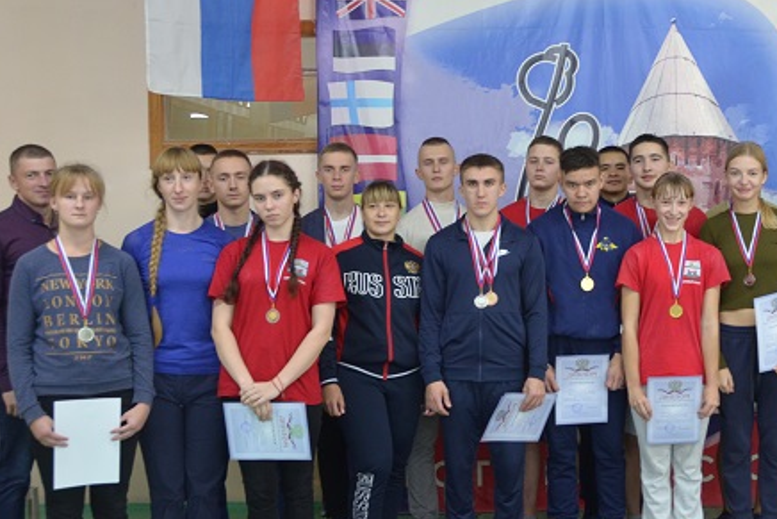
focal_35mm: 48
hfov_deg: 40.4
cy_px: 265
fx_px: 1036
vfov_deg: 28.1
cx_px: 536
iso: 800
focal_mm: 20
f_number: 3.5
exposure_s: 1/60
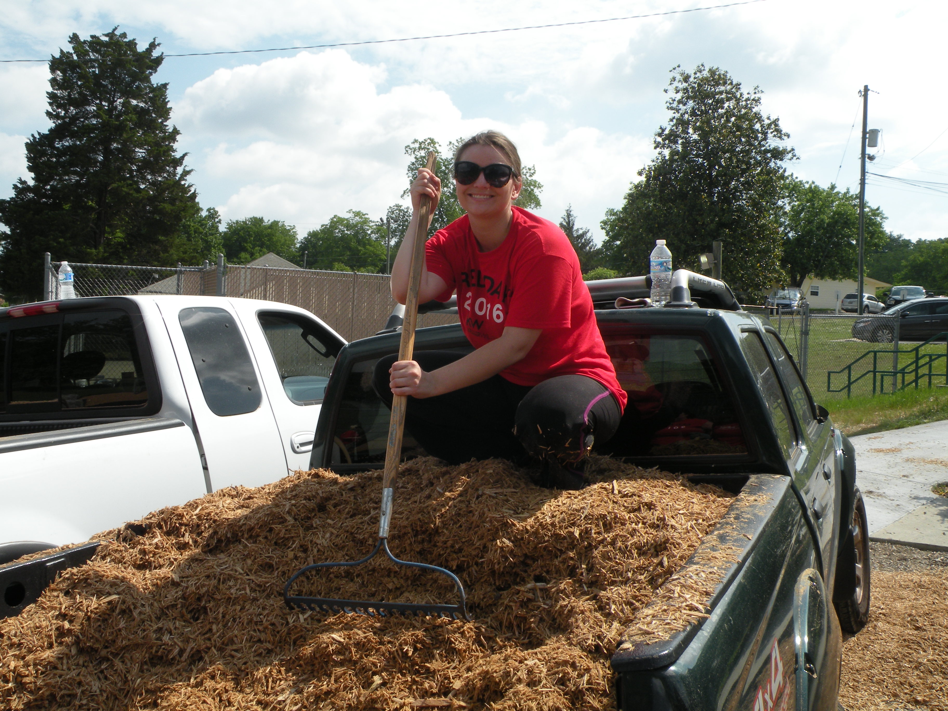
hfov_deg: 55.4
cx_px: 474
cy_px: 356
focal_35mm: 33
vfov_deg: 42.9
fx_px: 904
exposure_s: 1/271
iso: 64
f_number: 7.1
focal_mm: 5.8
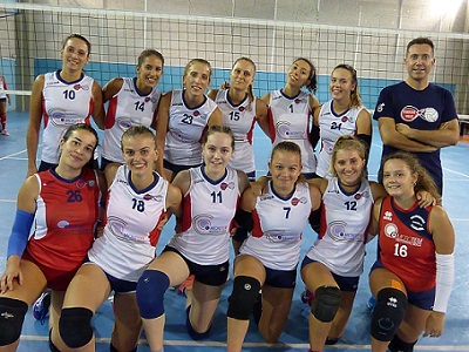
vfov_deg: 42.9
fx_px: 447
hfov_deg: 55.4
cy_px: 176
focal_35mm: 33
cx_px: 234
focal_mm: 5.9
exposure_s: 1/30
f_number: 3
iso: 1600
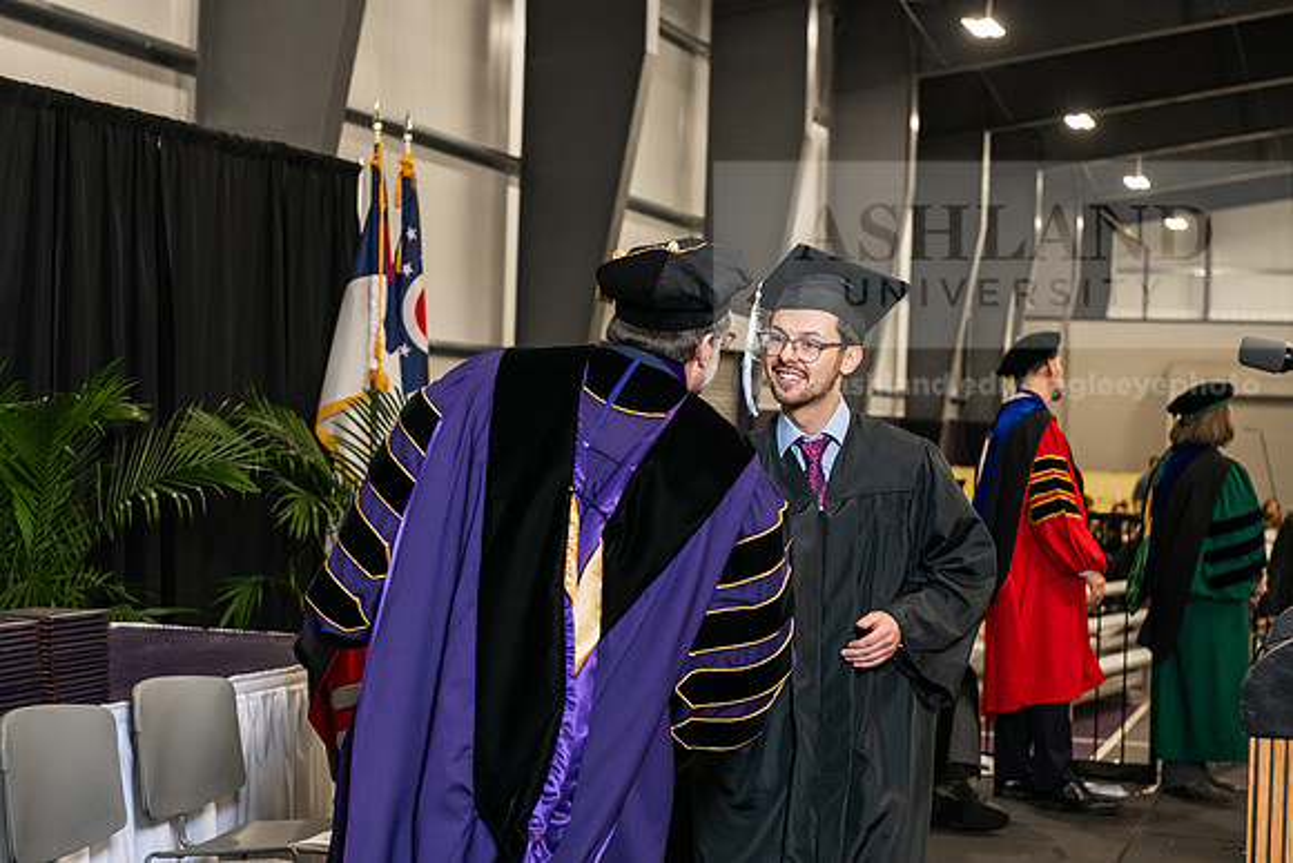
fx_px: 2515
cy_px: 432
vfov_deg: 19.5
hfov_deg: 28.8
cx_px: 646
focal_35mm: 70
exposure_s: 1/200
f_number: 5
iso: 2500
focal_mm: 70
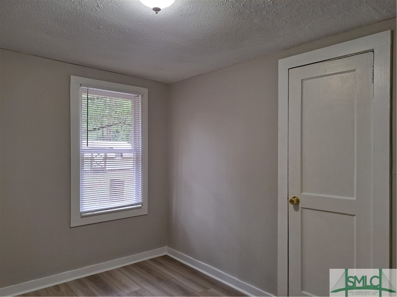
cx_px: 198
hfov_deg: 71.6
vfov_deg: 56.8
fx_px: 275
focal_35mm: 24
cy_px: 148
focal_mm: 5.23
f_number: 1.8
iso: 125
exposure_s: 1/60
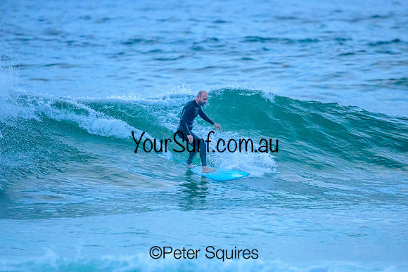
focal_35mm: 800
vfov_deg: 1.7
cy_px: 136
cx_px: 204
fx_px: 9068
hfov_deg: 2.6
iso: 10000
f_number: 6.3
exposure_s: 1/2000
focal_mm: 800
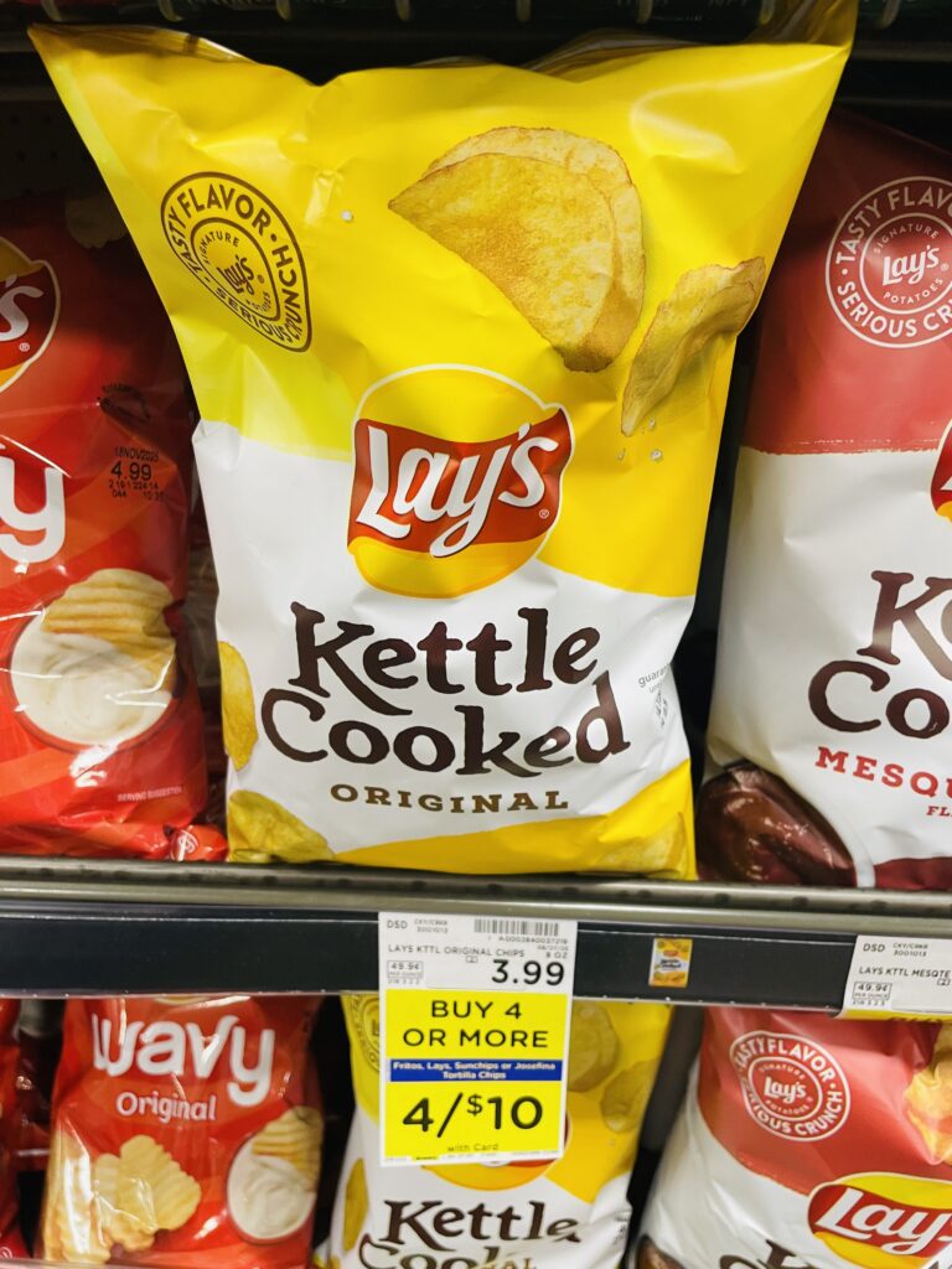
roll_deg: -0.6
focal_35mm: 26
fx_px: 953
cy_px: 634
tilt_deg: -31.5
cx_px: 476
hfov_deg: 53.1
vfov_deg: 67.3
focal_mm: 4.2
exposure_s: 1/60
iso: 125
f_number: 1.6
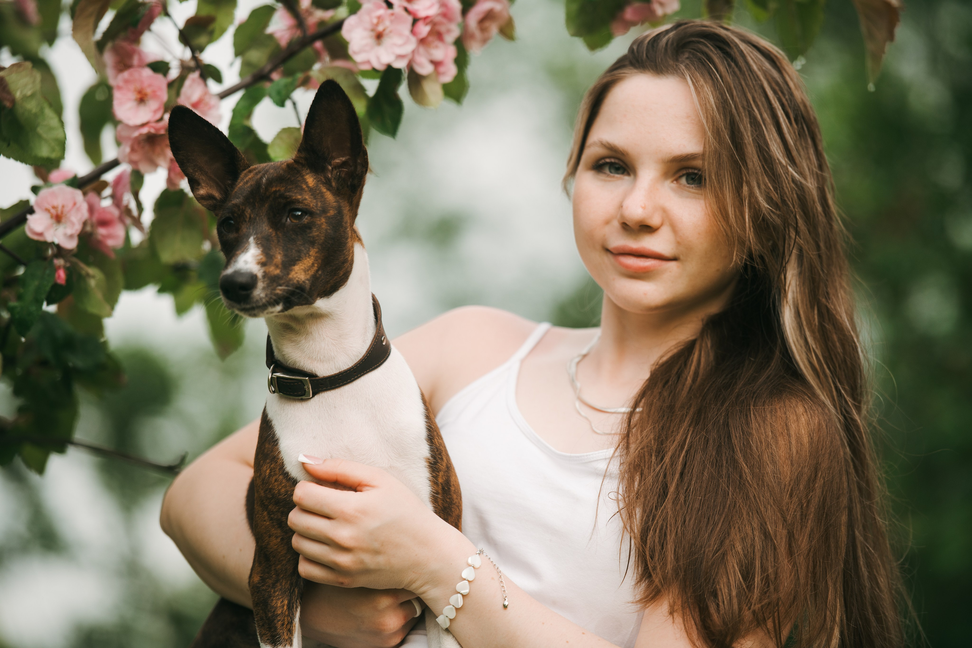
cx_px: 486
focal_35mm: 185
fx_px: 4995
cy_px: 324
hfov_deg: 11.1
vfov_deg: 7.4
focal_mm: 185
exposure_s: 1/400
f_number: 2.8
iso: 100
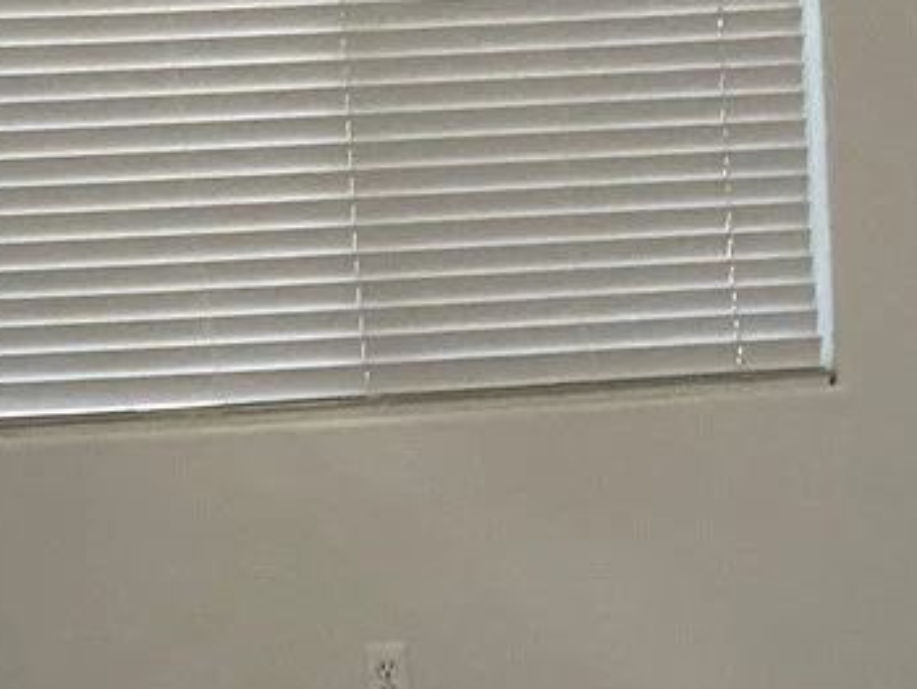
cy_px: 875
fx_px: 2015
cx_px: 191
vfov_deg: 18.2
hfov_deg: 25.2
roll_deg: +2.9
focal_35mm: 76
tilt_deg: -1.9
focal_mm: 4.25
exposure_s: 1/30
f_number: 1.8
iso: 800
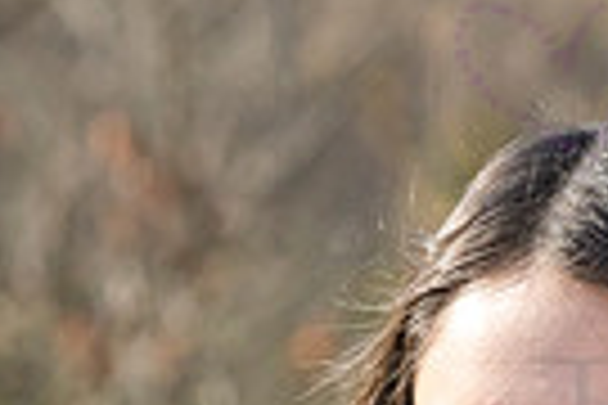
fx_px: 9052
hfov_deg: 3.8
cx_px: 572
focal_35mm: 536
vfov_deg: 2.6
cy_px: 632
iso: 400
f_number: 8
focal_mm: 125
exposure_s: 1/500
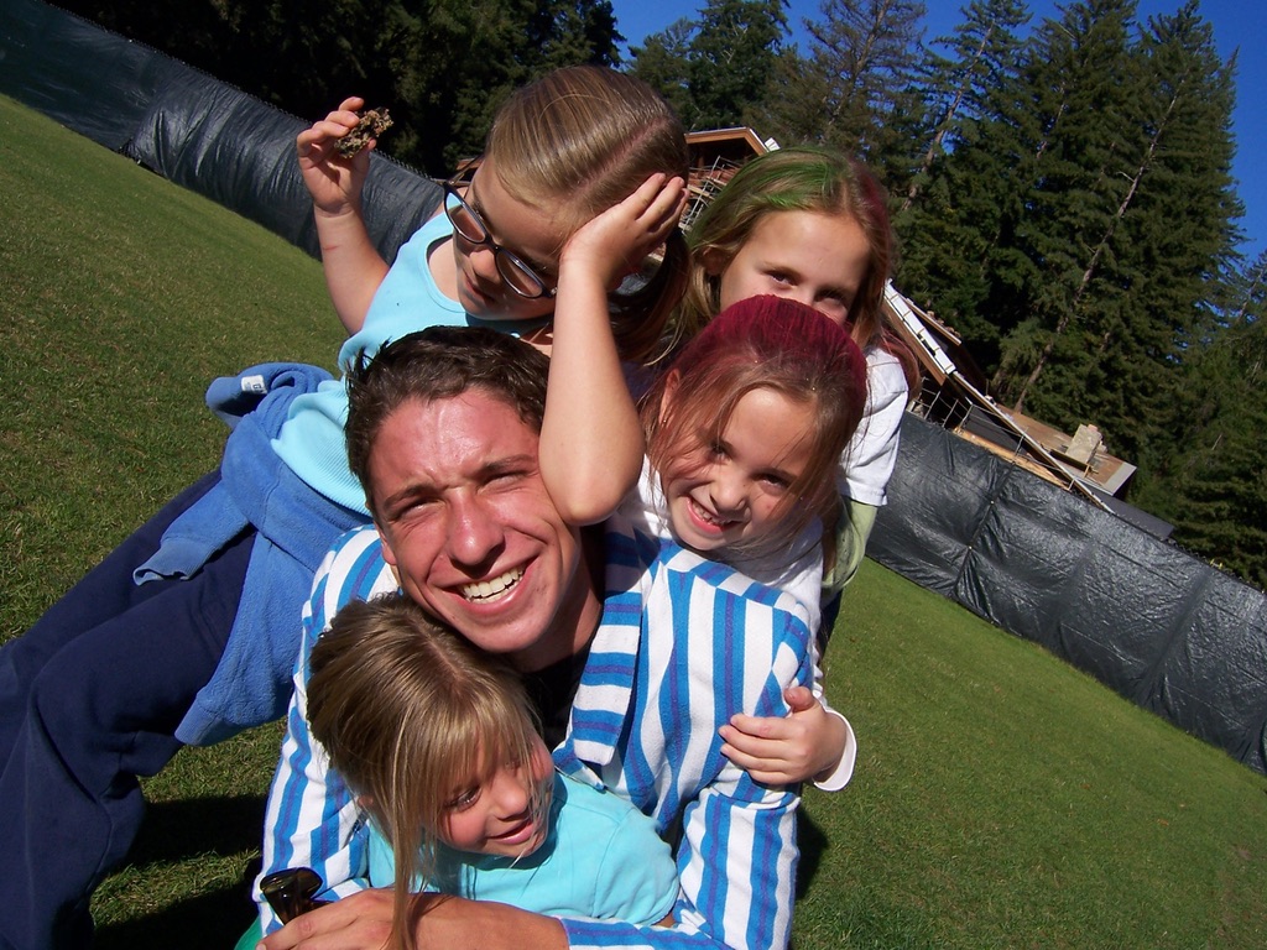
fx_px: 1318
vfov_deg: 39.7
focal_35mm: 36
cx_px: 634
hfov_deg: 51.4
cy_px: 475
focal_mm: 6
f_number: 4.8
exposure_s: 1/750
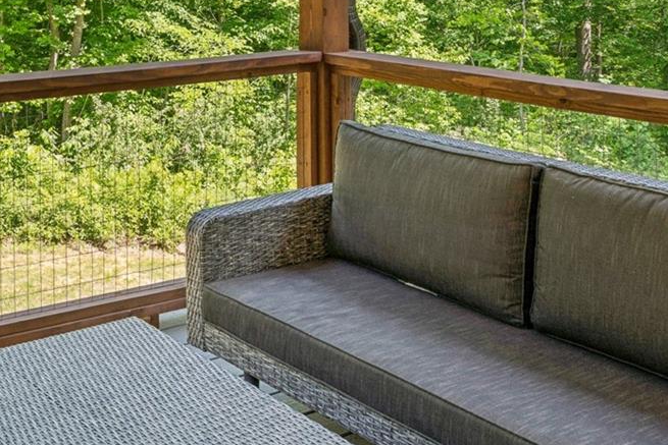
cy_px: -49
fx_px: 974
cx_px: 33
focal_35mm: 52
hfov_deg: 35.0
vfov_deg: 24.0
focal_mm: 16.8
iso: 100
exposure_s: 1/30
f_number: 9
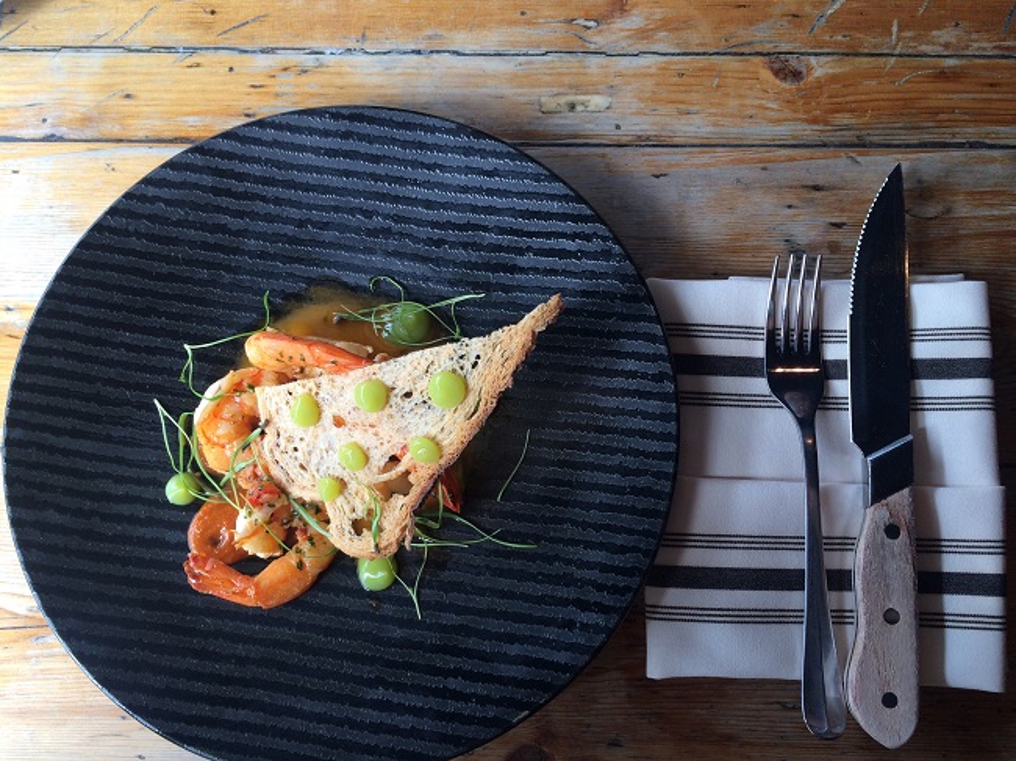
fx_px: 851
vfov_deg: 48.2
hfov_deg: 61.7
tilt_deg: -79.9
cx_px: 508
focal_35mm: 29
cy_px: 380
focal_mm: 4.15
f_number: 2.2
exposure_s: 1/100
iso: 50
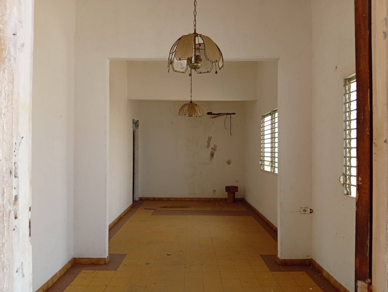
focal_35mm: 26
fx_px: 292
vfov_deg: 53.2
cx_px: 194
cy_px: 146
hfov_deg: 67.2
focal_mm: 3.96
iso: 156
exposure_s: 1/50
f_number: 1.8
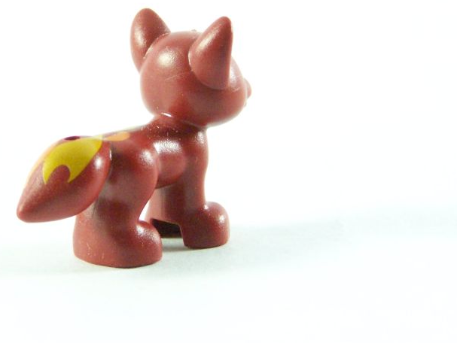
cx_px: 135
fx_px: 2338
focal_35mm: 177
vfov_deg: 8.4
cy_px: 135
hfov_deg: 11.1
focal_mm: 17.5
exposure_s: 1/60
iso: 400
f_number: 3.6
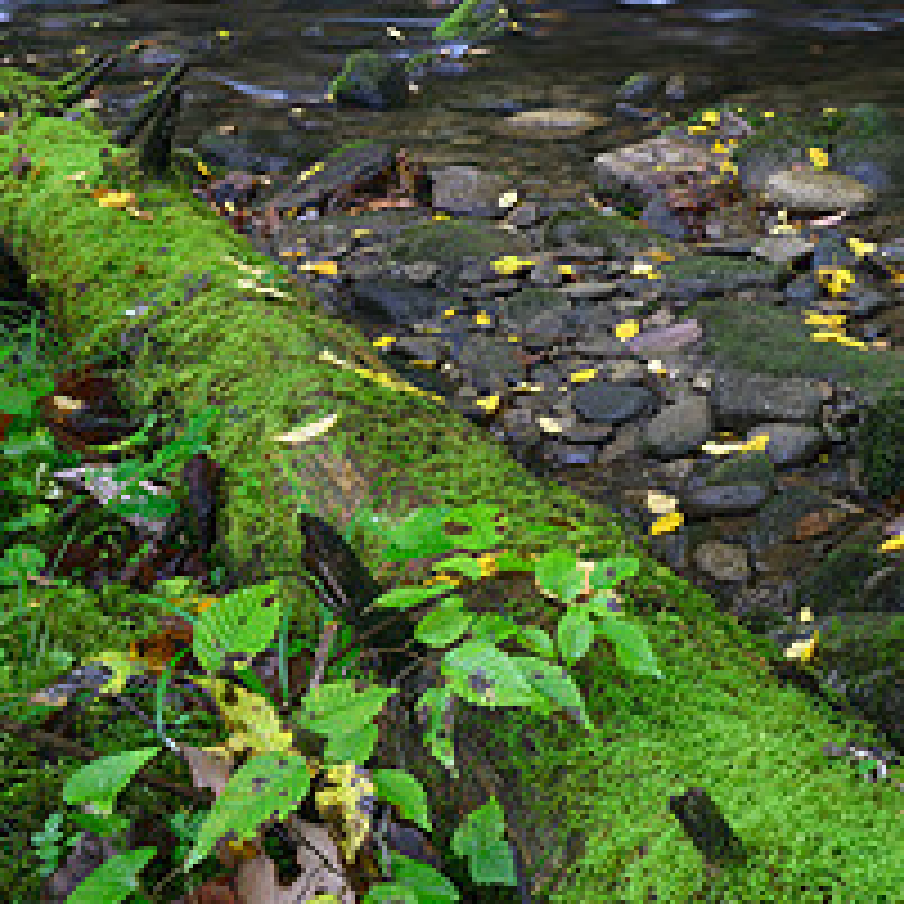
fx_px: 1743
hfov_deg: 26.6
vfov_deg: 28.9
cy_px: 331
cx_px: 1016
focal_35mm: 59
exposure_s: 10
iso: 64
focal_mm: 24
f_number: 16
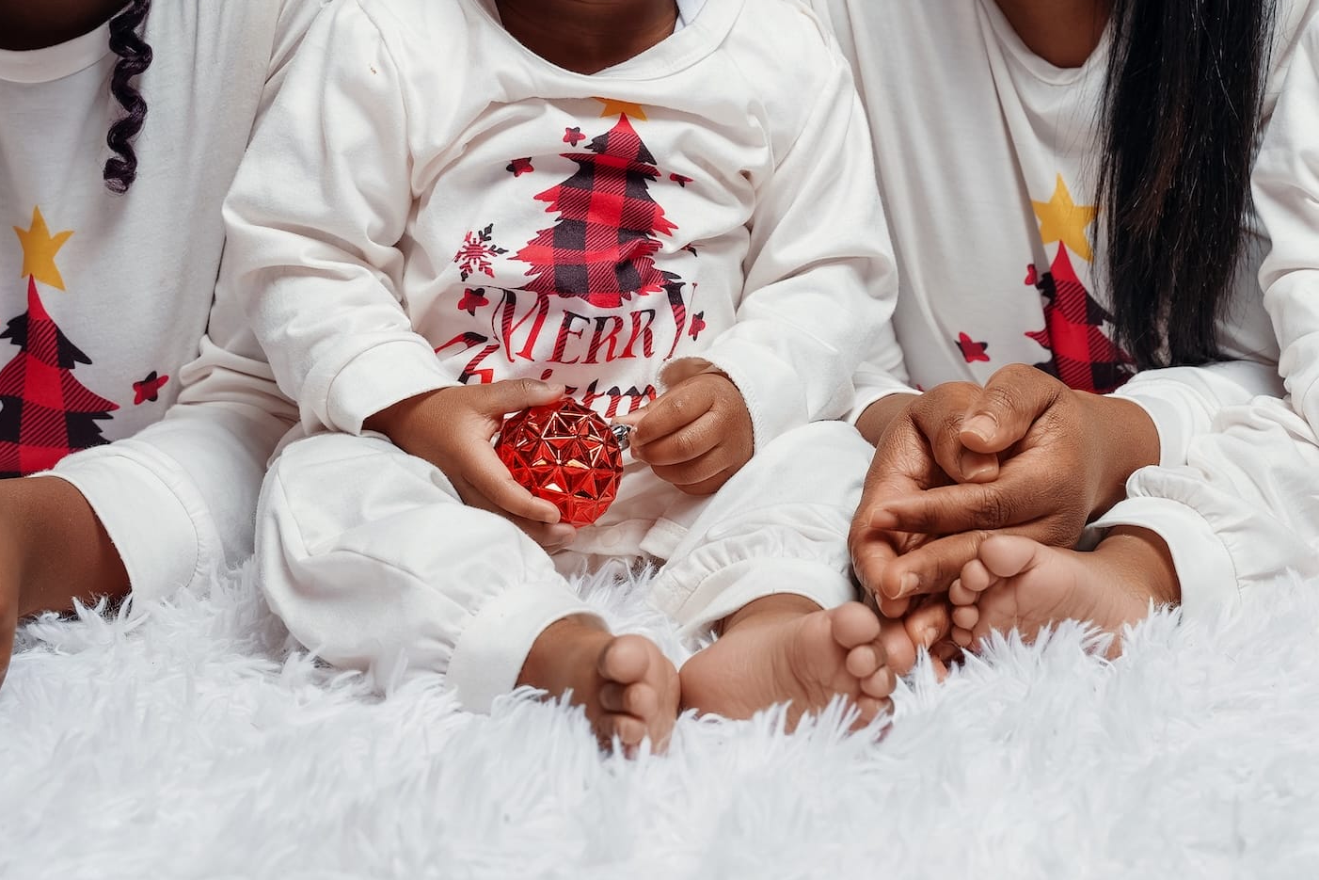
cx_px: 879
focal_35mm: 94
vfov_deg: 14.4
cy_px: 23
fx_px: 3441
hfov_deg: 21.6
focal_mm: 43.9
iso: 200
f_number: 4.5
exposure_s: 1/125
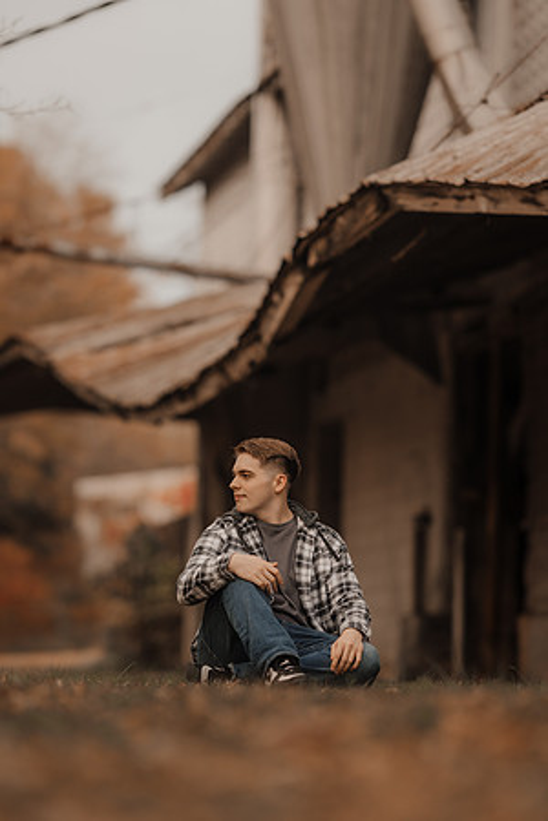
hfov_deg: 8.7
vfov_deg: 13.1
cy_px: 410
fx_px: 3585
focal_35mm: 157
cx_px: 274
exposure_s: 1/250
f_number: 1.6
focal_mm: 105
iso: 100
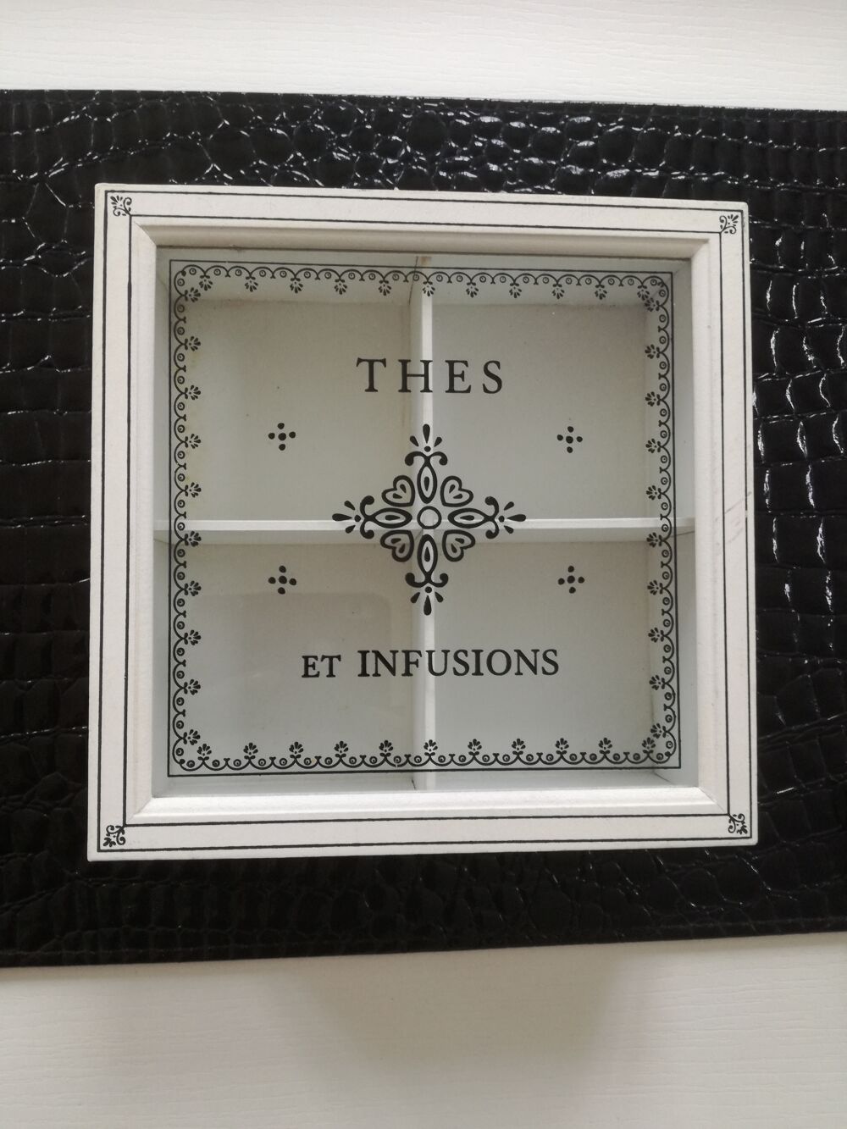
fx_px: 881
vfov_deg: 65.3
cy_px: 564
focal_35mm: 27
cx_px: 424
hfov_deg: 51.4
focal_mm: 3.79
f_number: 2
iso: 100
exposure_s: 1/33.3
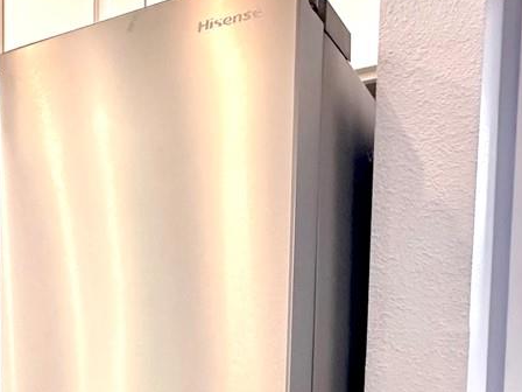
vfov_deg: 26.6
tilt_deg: -4.6
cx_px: 33
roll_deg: +0.5
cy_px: 441
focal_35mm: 50
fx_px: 754
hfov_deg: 35.5
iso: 250
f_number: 2.2
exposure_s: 1/120
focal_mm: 2.22
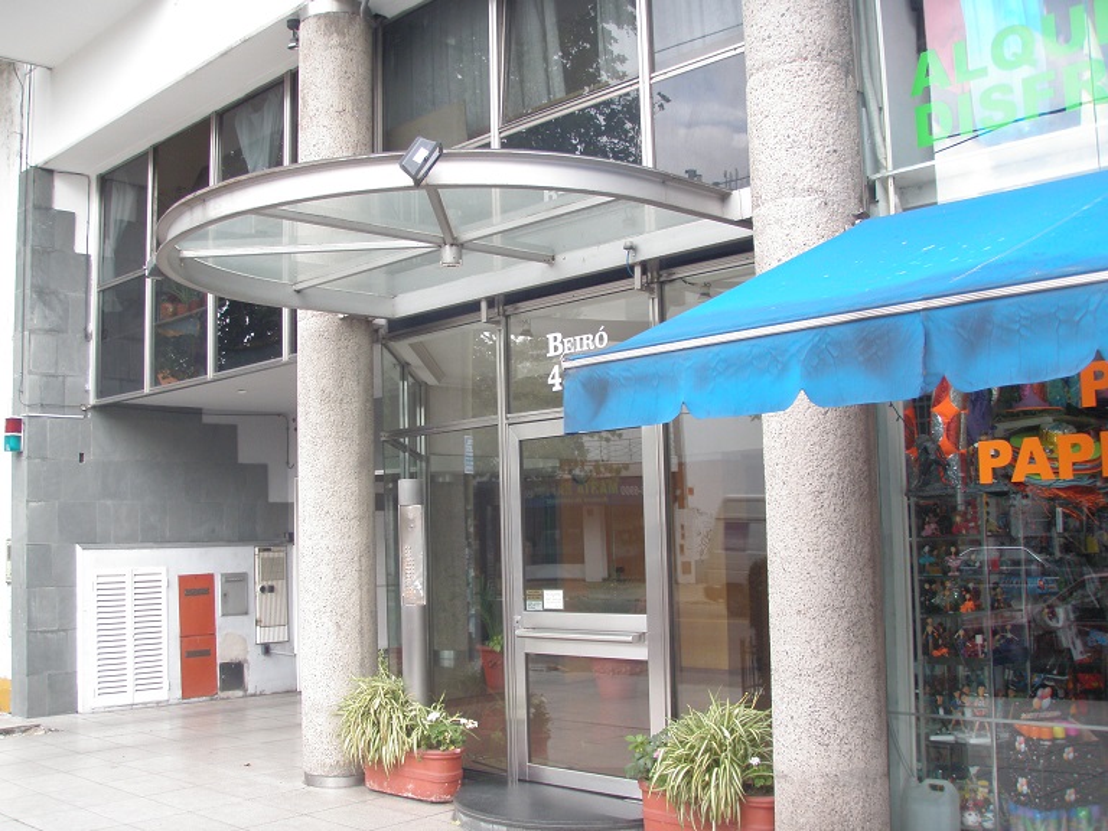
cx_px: 554
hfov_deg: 49.0
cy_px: 416
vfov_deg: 37.7
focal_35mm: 38
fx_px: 1216
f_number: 3.5
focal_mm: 6.7
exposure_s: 1/80
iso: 80
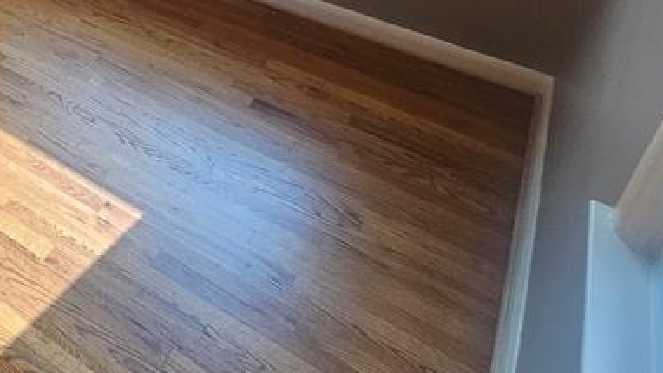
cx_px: -177
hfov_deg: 36.7
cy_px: -151
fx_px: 668
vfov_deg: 25.4
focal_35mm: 38
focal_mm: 2.2
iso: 64
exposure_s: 1/120
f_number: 2.2
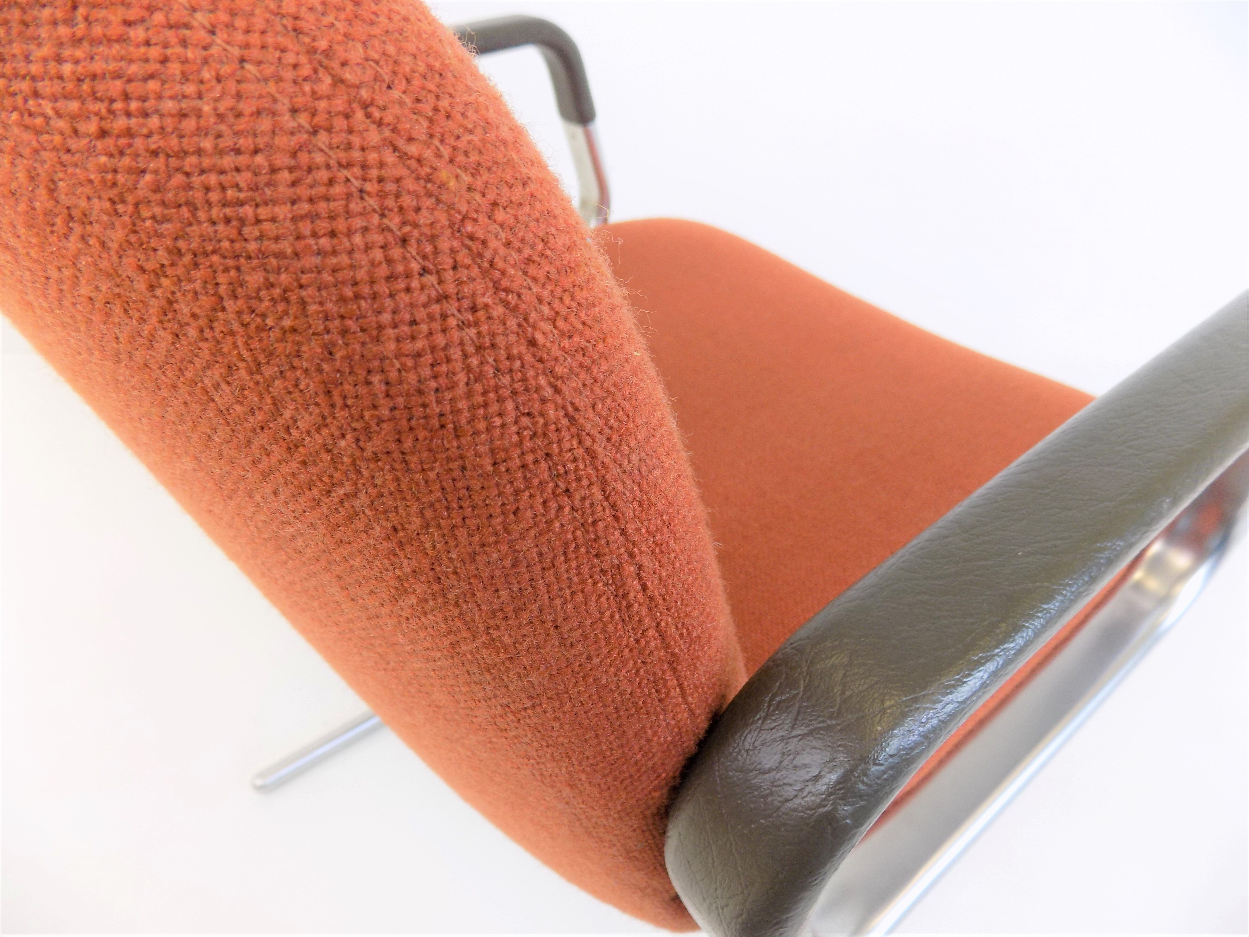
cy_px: 468
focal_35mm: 23
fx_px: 830
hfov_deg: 73.9
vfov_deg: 58.9
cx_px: 624
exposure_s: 1/30
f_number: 3.1
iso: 125
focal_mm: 4
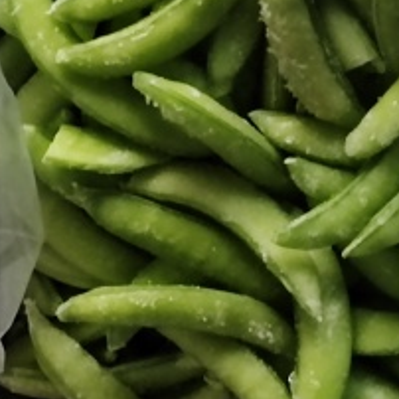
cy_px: -18
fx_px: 3012
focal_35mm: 231
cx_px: 745
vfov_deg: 7.5
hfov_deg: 7.3
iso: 1000
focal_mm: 6.14
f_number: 1.8
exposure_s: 1/100
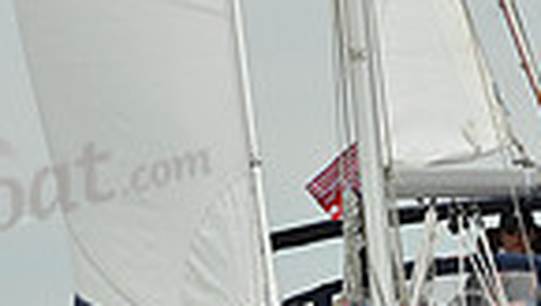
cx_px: 407
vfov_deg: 2.5
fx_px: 6966
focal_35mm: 485
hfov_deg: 4.4
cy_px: 356
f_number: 11
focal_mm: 116
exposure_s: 1/800
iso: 320
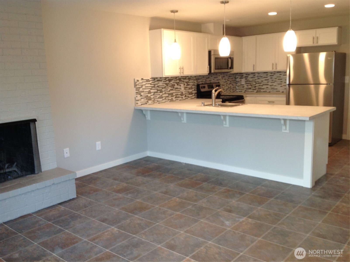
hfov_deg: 52.7
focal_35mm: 35
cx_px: 175
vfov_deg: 40.6
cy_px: 131
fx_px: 353
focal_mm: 4.28
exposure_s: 1/15
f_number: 2.4
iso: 50
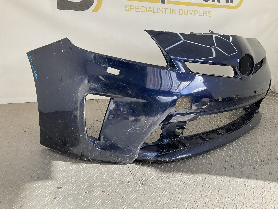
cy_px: 104
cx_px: 139
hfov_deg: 61.7
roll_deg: -6.5
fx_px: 233
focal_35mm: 29
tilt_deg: -18.1
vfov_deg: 48.2
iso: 16
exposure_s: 1/318
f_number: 1.8
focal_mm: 3
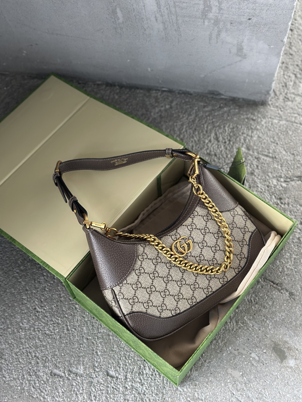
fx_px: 558
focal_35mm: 48
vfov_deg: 39.7
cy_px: 201
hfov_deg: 30.3
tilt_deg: -65.3
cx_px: 151
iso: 400
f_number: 1.78
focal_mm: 6.86
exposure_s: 1/48
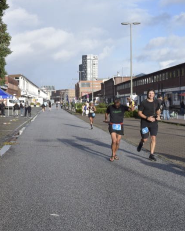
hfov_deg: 26.5
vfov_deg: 35.3
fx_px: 363
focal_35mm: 53
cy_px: 98
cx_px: -14
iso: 800
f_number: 13
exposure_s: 1/640
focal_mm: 20
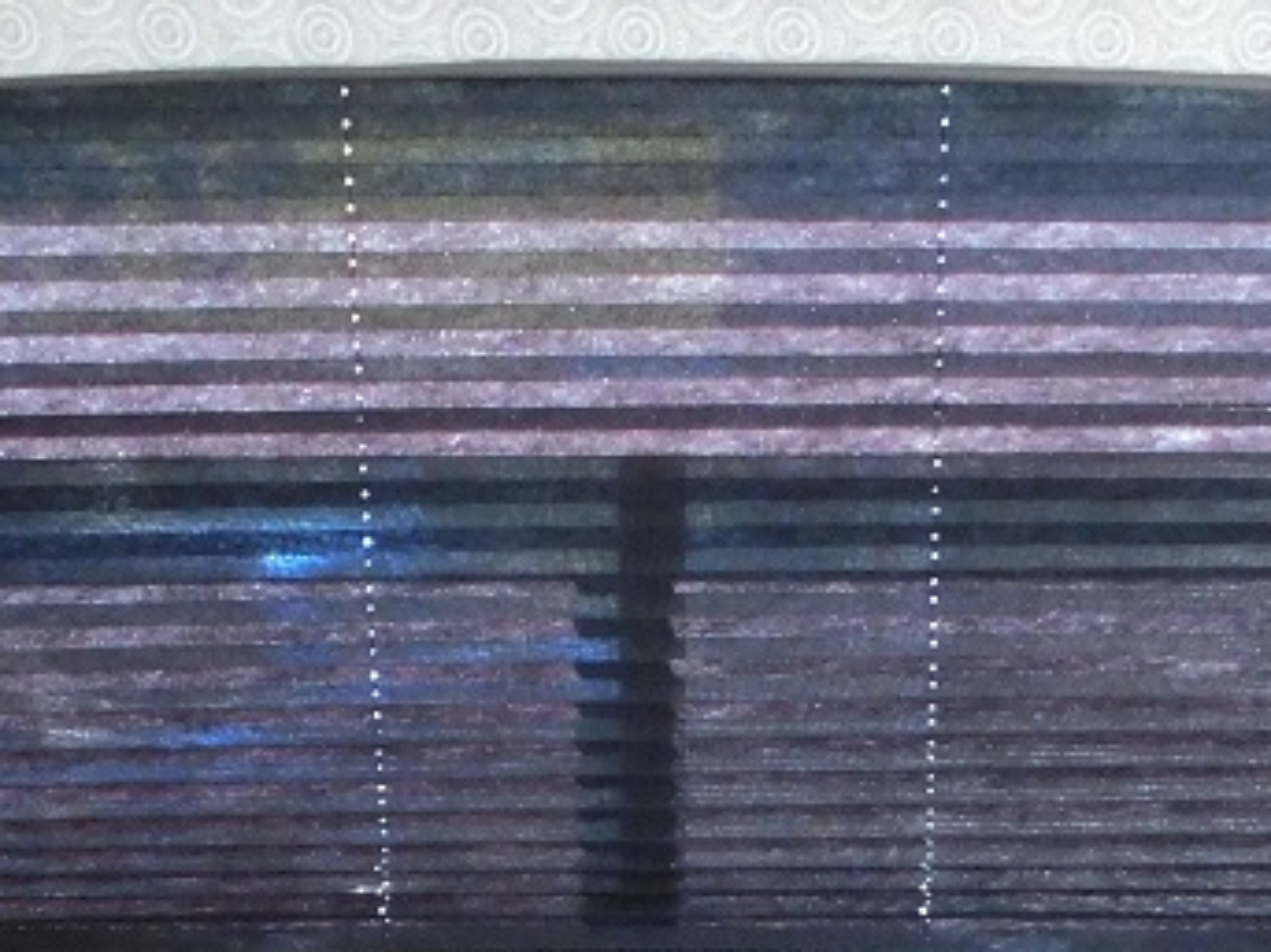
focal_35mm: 67
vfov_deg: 19.7
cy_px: 1317
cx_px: 689
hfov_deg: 29.0
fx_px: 2459
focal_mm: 4
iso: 400
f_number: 3
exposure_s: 1/15
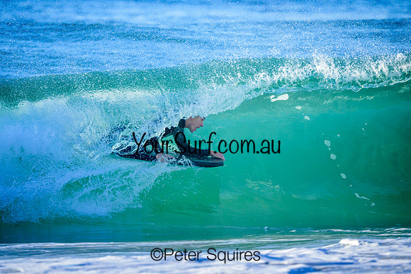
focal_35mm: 891
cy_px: 121
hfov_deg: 2.3
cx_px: 183
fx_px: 10172
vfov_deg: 1.5
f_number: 6.3
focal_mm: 800
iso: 900
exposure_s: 1/2000
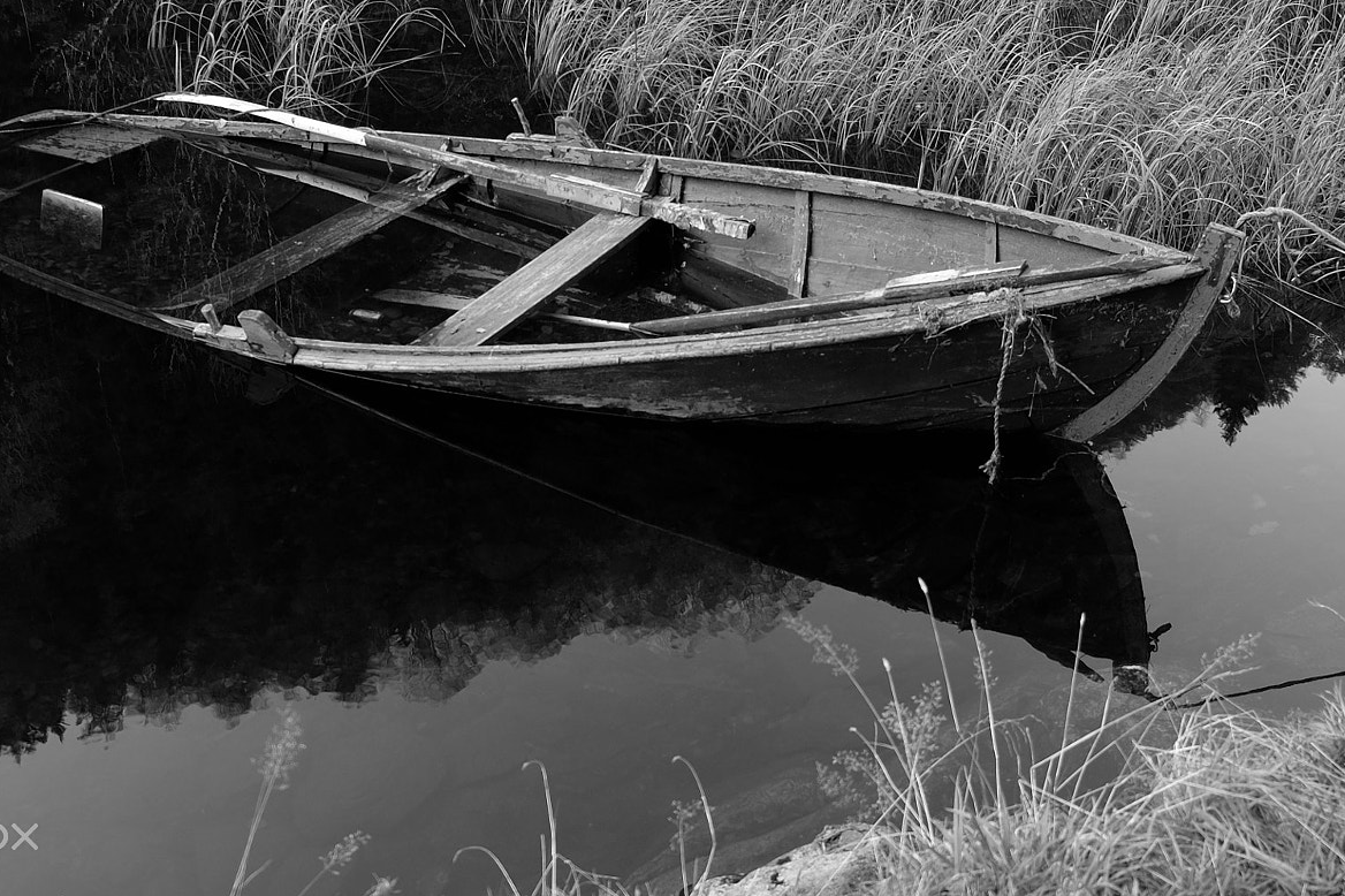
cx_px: 674
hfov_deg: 51.9
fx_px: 1382
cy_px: 387
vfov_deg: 35.9
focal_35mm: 37
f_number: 2.8
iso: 200
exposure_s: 1/60
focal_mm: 18
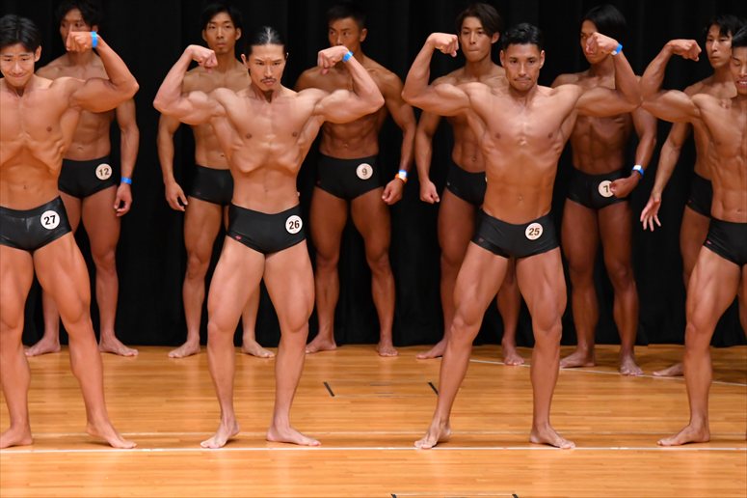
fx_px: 5600
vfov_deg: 5.1
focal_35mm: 270
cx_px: 374
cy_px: 249
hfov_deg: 7.6
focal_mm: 180
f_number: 5.6
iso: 4000
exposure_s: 1/400
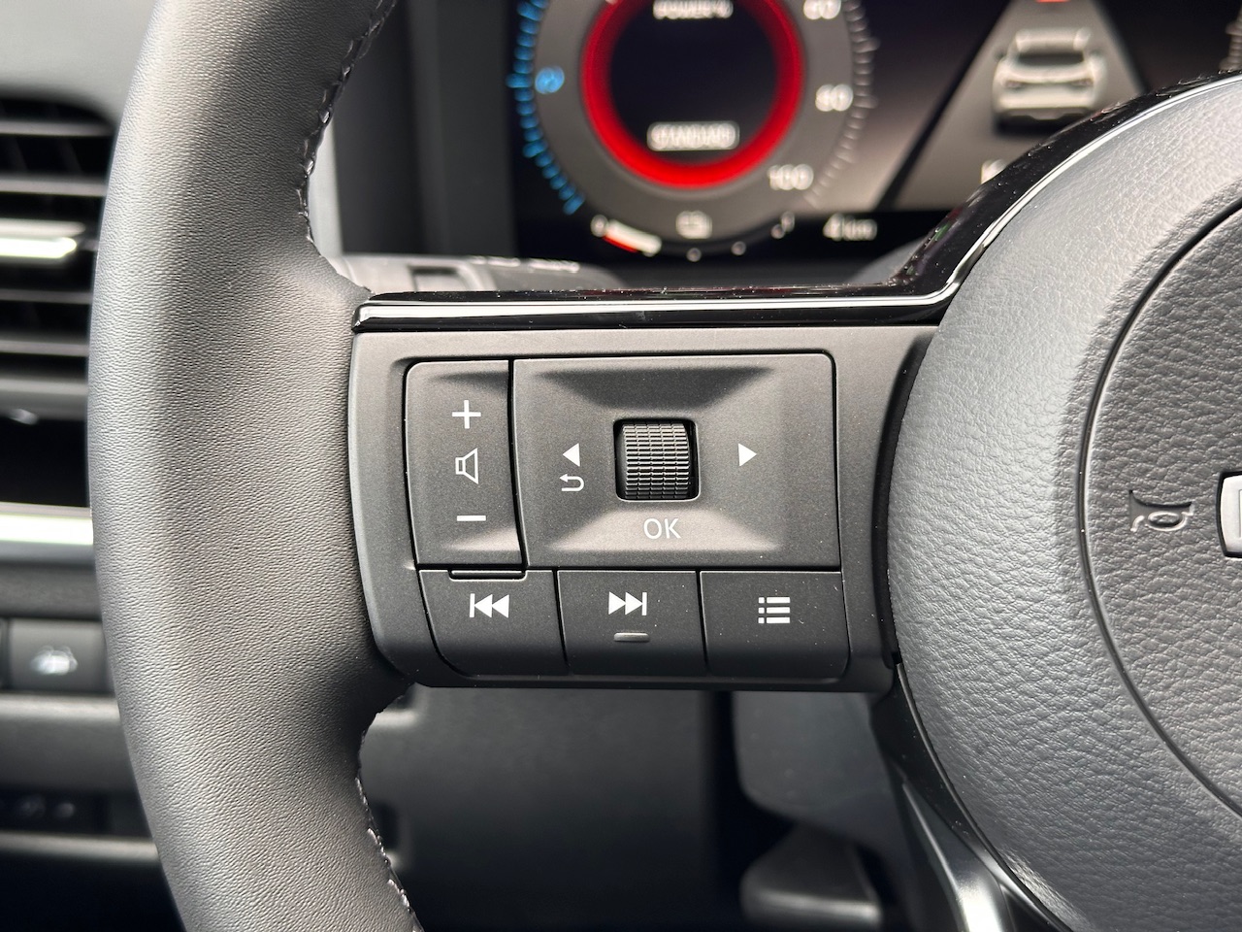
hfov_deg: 39.7
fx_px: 1722
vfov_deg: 30.3
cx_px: 621
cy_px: 466
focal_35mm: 48
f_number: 1.78
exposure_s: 1/120
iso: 80
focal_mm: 6.86
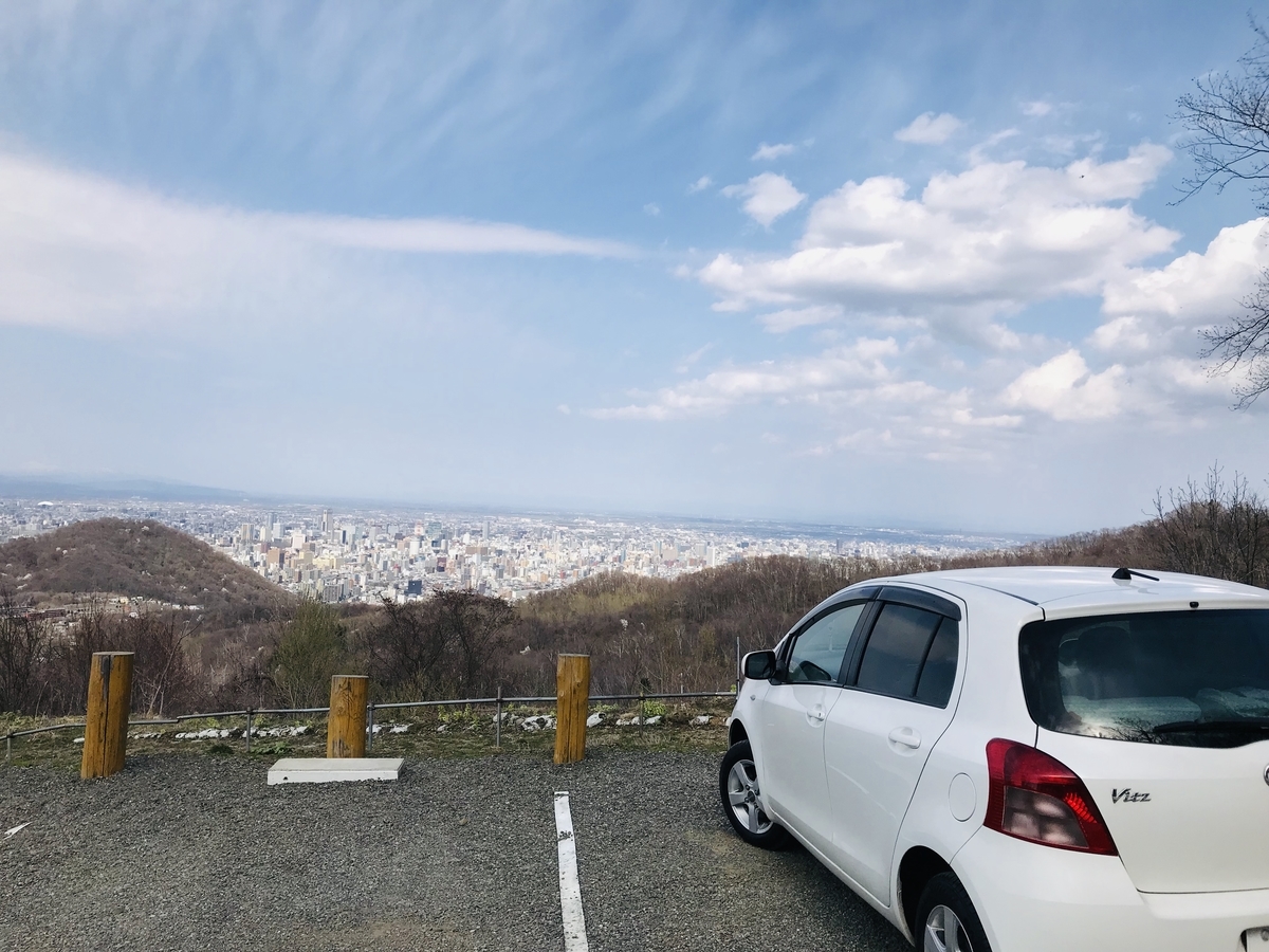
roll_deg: -1.8
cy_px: 476
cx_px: 634
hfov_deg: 63.4
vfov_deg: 49.7
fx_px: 1026
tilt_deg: +1.1
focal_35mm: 28
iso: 20
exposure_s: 1/3195
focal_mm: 3.99
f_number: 1.8
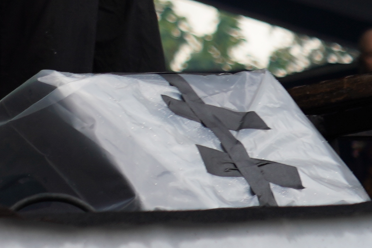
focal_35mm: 379
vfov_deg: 3.6
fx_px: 3917
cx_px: -552
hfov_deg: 5.3
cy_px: -458
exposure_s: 1/80
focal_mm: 66
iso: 100
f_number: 4
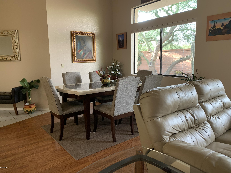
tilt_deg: -8.4
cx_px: 116
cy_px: 86
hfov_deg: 67.3
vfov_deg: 53.1
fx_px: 174
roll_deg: +0.7
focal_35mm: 26
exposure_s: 1/60
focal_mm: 4.25
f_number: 1.8
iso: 125
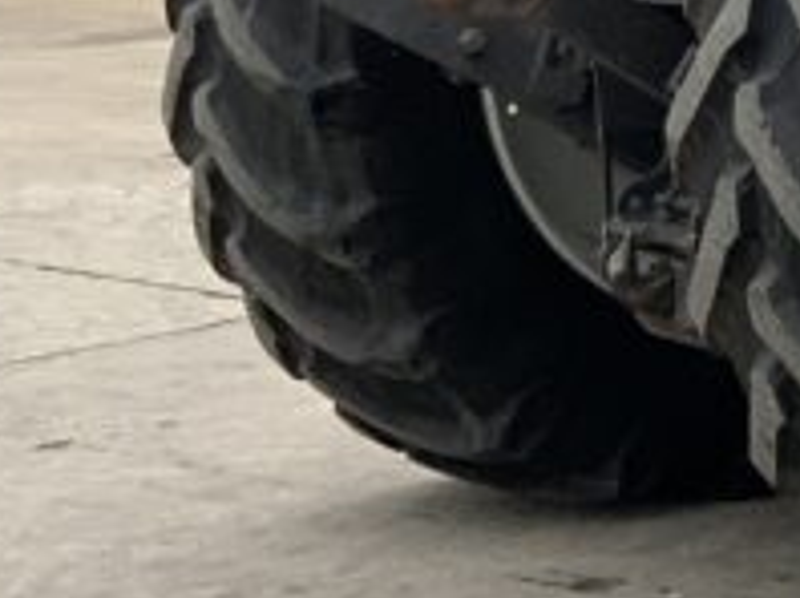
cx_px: 1685
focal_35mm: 150
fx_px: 3462
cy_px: -457
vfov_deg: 9.4
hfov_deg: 11.6
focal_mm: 3
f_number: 1.8
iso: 16
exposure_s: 1/415
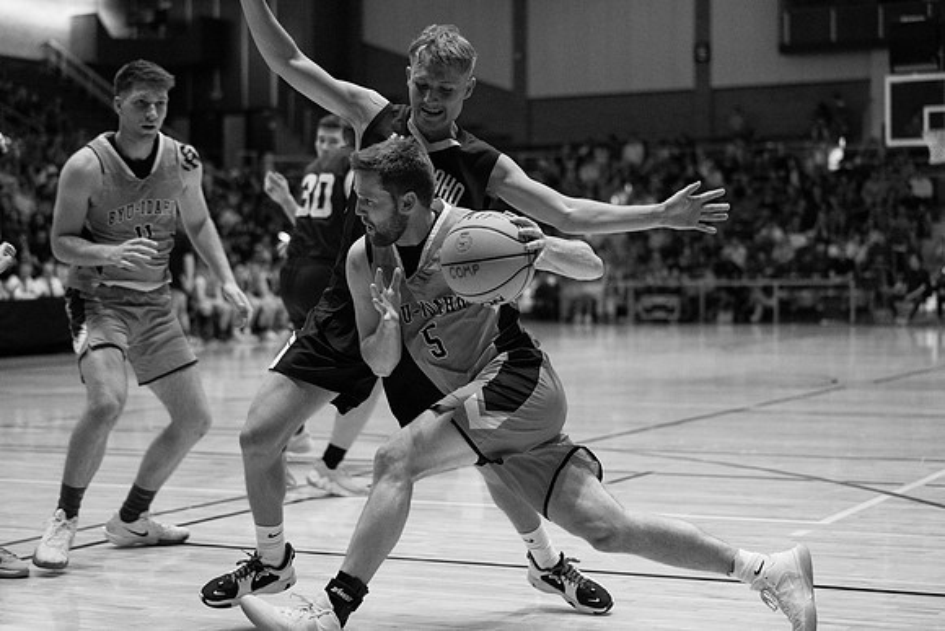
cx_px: 472
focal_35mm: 70
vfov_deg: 19.5
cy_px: 316
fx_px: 1838
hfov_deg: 28.8
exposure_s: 1/800
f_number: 2.8
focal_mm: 70
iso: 10000
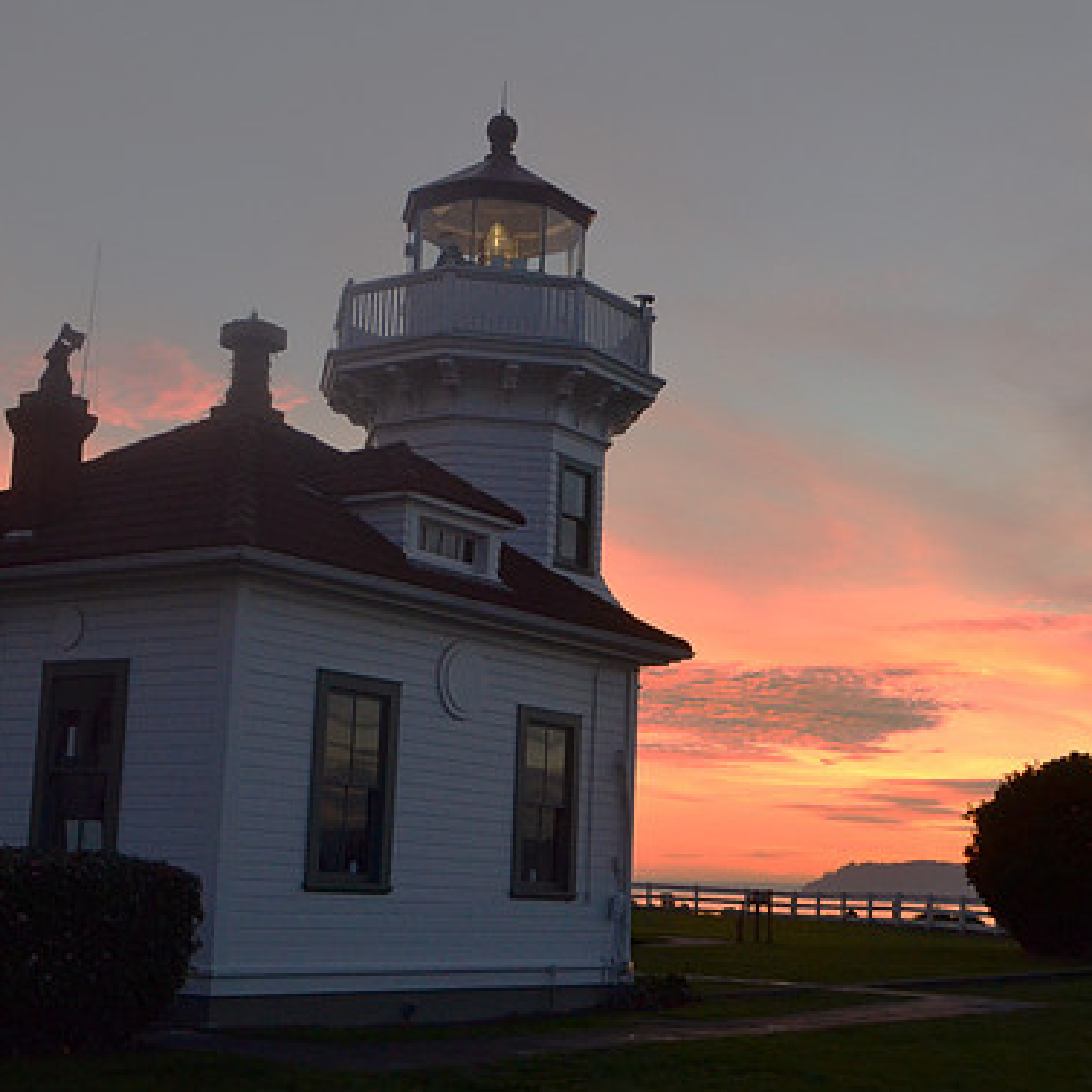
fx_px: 1677
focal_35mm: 47
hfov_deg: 36.1
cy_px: 545
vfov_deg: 36.1
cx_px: 547
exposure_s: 1/100
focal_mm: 24
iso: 800
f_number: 10
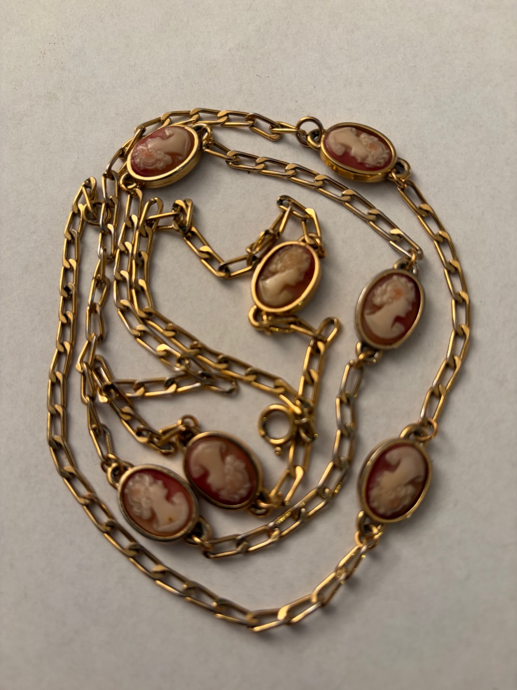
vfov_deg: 67.3
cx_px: 258
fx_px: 518
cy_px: 345
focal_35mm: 26
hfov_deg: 53.1
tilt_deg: -76.8
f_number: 1.6
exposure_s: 1/50
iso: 100
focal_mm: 5.96
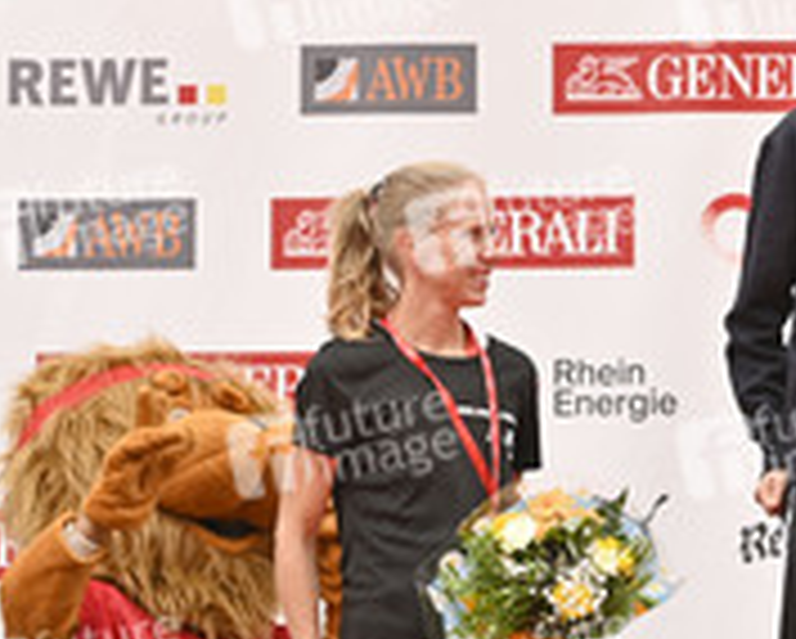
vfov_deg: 7.6
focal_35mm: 203
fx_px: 4788
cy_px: 558
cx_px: 852
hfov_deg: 9.4
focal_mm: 85
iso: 160
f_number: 2.8
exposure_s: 1/800
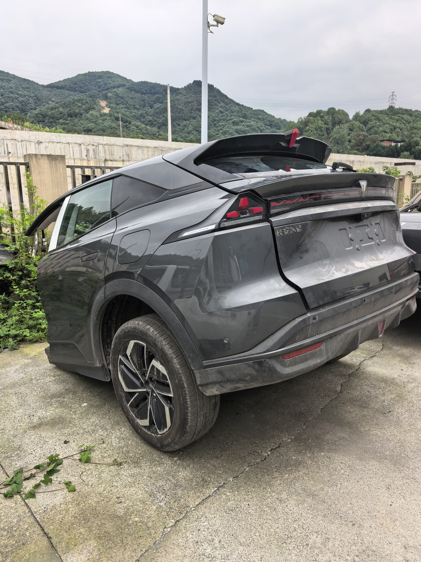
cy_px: 281
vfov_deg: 71.6
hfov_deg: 56.8
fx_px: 389
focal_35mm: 24
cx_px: 210
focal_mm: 6.98
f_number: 2
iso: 50
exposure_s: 1/1267
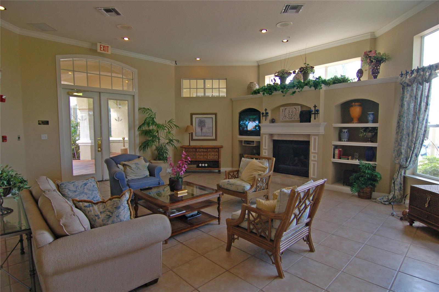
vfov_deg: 67.3
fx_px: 219
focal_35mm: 18
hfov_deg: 90.1
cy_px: 146
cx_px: 220
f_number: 5
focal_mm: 12
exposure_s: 1/100
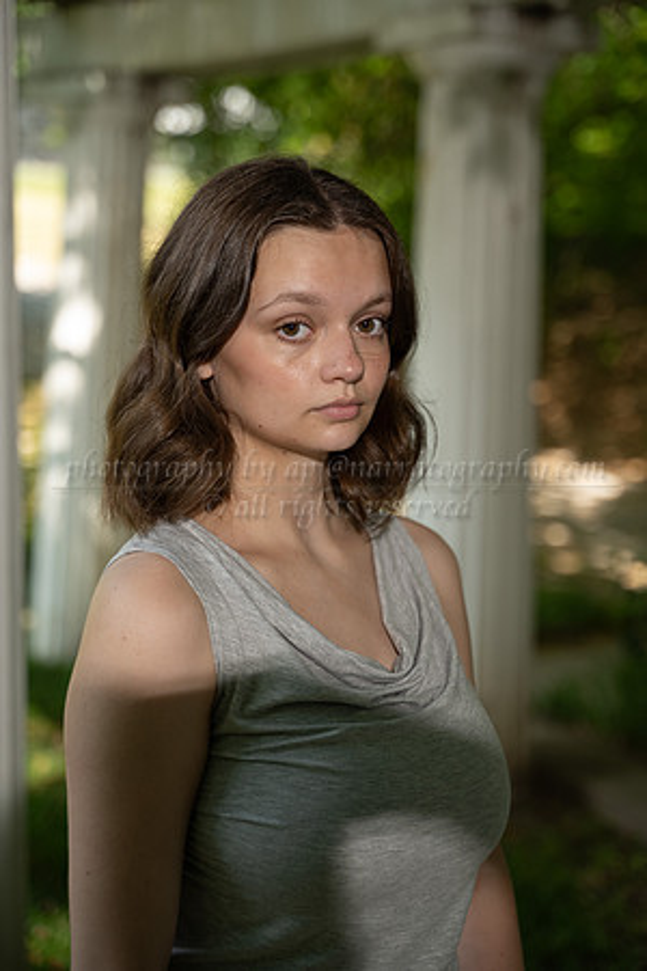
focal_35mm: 60
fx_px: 1617
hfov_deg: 22.6
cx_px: 324
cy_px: 486
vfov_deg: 33.4
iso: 200
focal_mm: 60
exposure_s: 1/500
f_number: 2.8
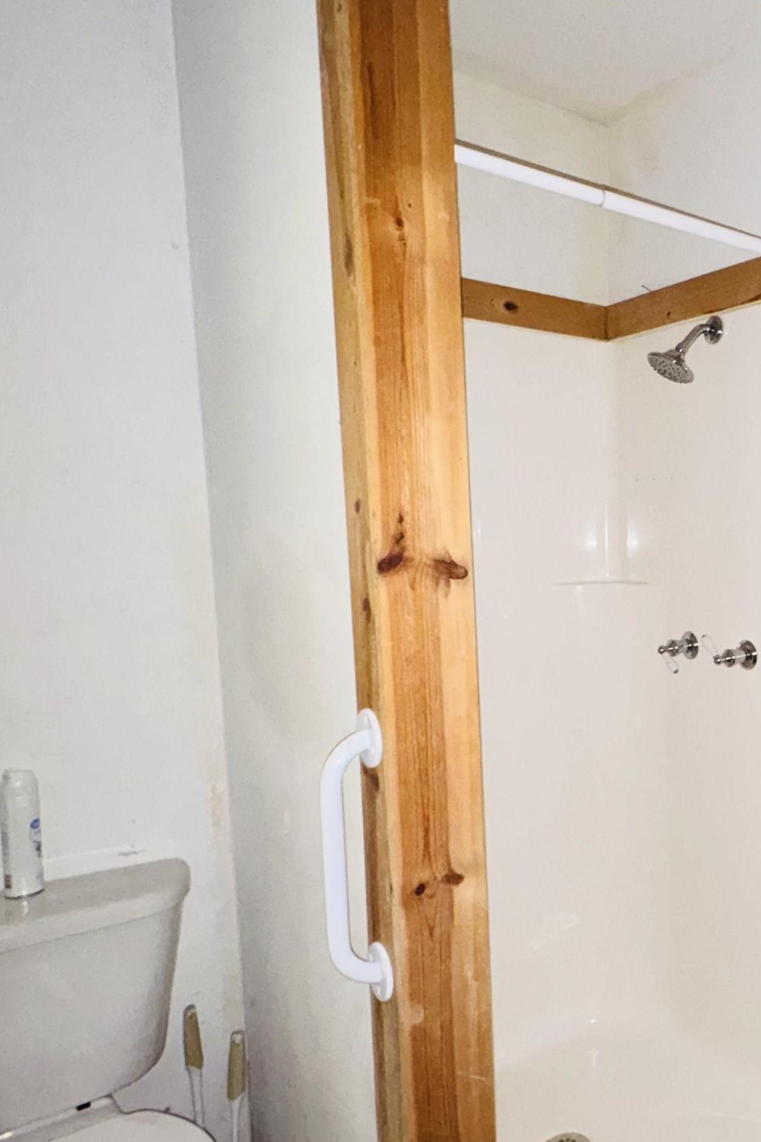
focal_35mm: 28
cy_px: 615
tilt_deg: -5.3
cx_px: 780
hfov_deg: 40.1
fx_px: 888
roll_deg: +0.4
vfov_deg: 65.4
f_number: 2.2
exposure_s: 1/30
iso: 160
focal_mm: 2.22
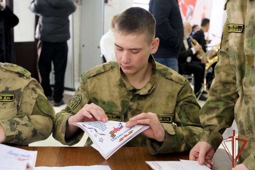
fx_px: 326
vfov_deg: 29.2
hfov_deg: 42.7
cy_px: 85
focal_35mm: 46
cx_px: 128
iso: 3200
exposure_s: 1/80
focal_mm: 30.8
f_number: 4
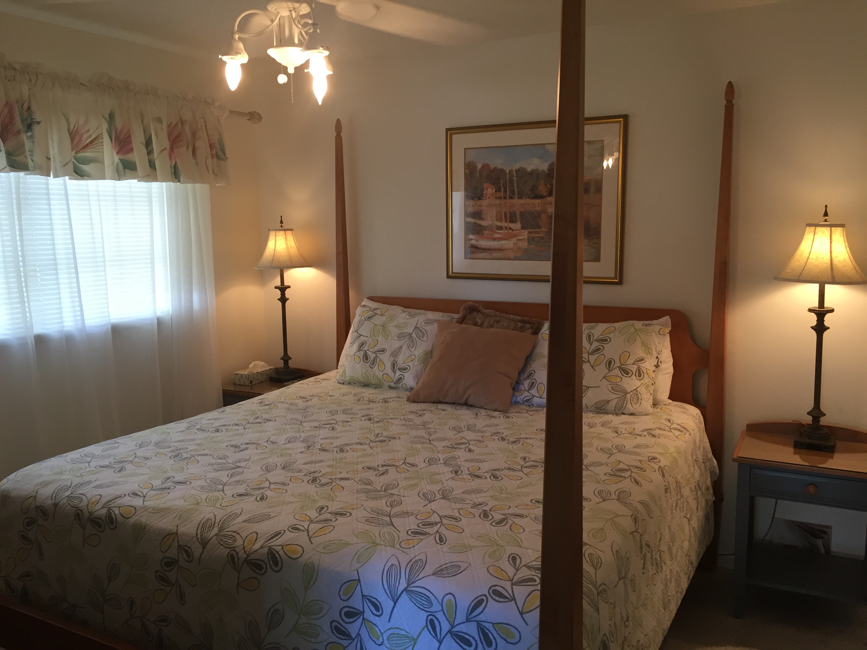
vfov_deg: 48.2
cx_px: 434
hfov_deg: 61.7
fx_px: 726
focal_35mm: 29
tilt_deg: -7.1
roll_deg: +0.0
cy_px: 325
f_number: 2.2
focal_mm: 4.15
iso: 64
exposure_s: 1/30
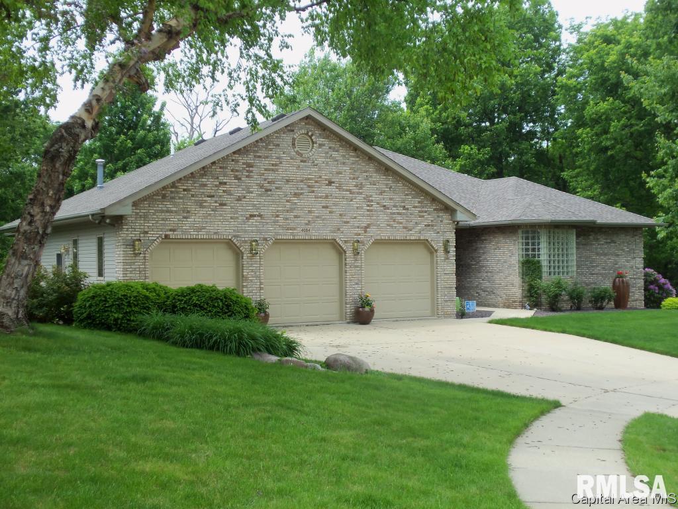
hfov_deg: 39.7
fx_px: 940
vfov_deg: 30.3
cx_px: 339
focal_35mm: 48
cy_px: 254
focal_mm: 8.7
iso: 80
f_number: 3.9
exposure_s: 1/320
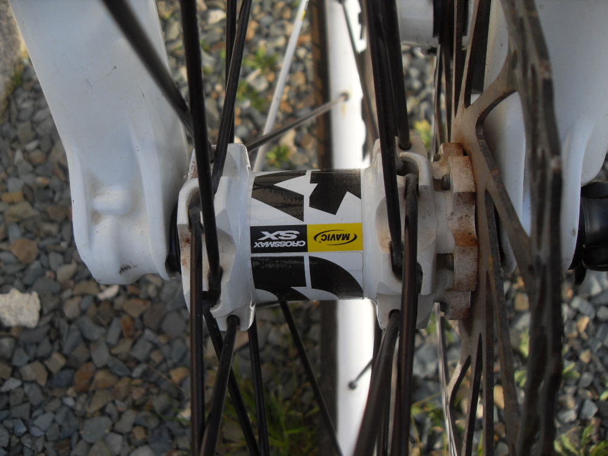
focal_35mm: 34
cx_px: 304
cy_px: 228
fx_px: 597
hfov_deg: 54.0
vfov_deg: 41.8
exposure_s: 1/350
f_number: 2.8
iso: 80
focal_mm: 6.3
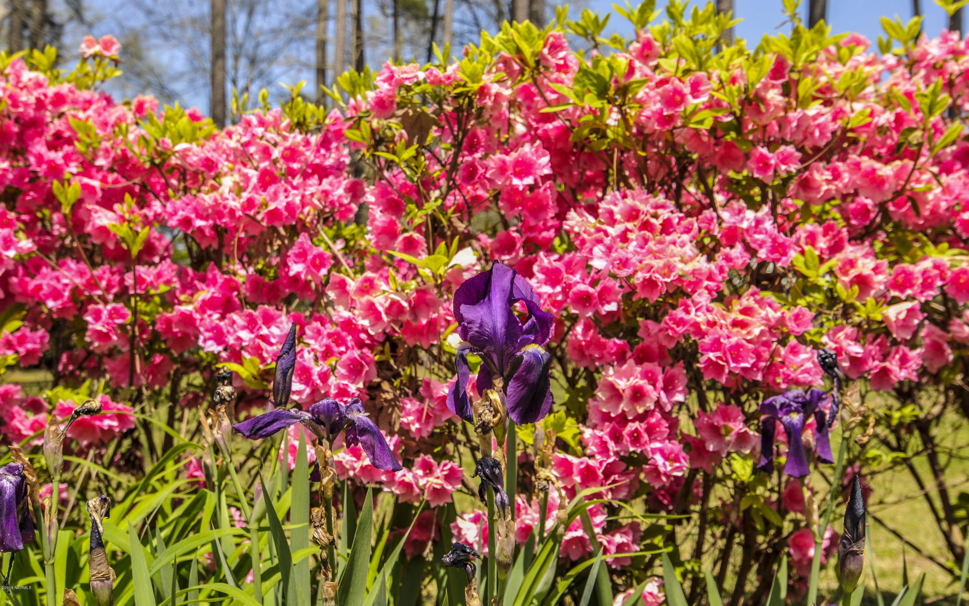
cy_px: 283
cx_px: 489
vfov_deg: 34.4
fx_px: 977
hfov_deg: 52.7
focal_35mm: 37
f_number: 5.6
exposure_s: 1/500
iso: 160
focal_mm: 24
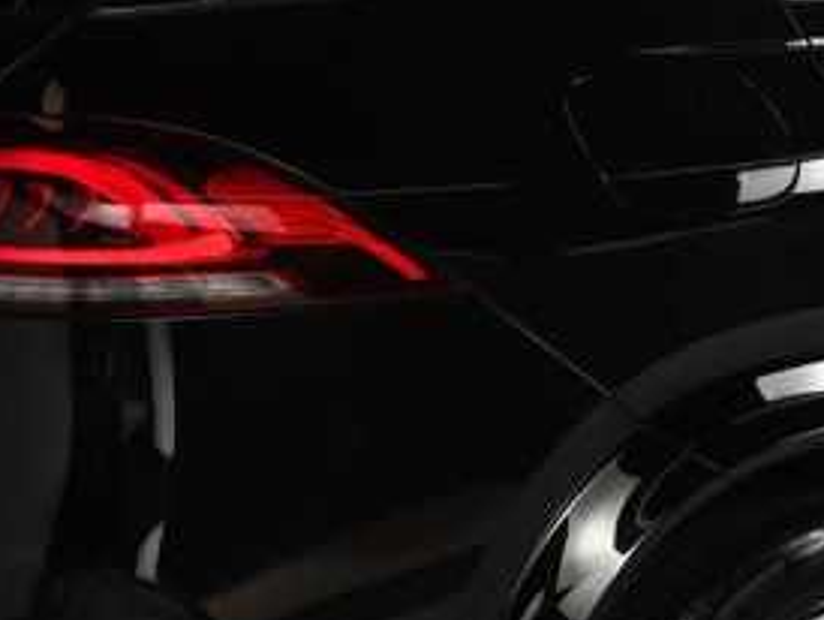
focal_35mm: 122
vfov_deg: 12.2
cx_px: 592
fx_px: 2907
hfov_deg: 16.1
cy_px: 343
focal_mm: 23
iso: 100
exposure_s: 1/160
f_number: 10
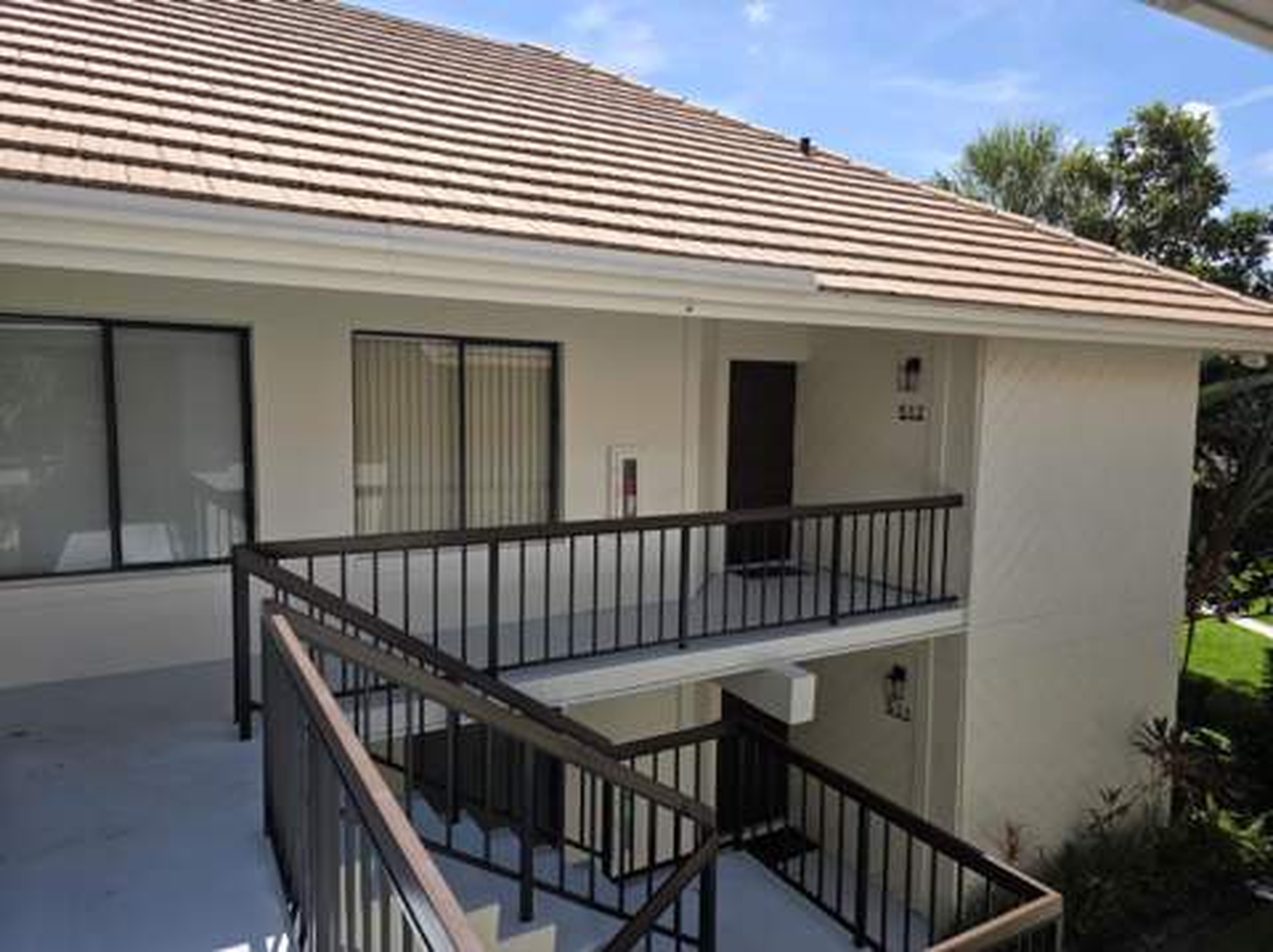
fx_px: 845
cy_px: 476
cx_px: 636
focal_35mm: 23
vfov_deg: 58.8
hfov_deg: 74.0
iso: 80
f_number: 1.7
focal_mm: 6.3
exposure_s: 1/4145
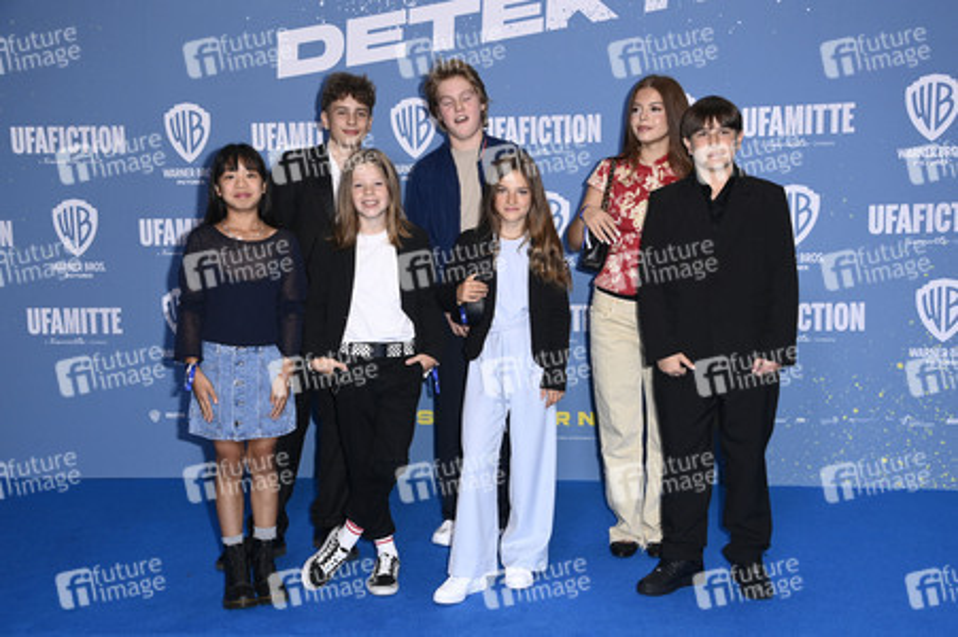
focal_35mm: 48
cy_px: 318
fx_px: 1276
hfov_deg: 41.1
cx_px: 479
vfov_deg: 28.0
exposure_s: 1/250
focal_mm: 48
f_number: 5.6
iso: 1250
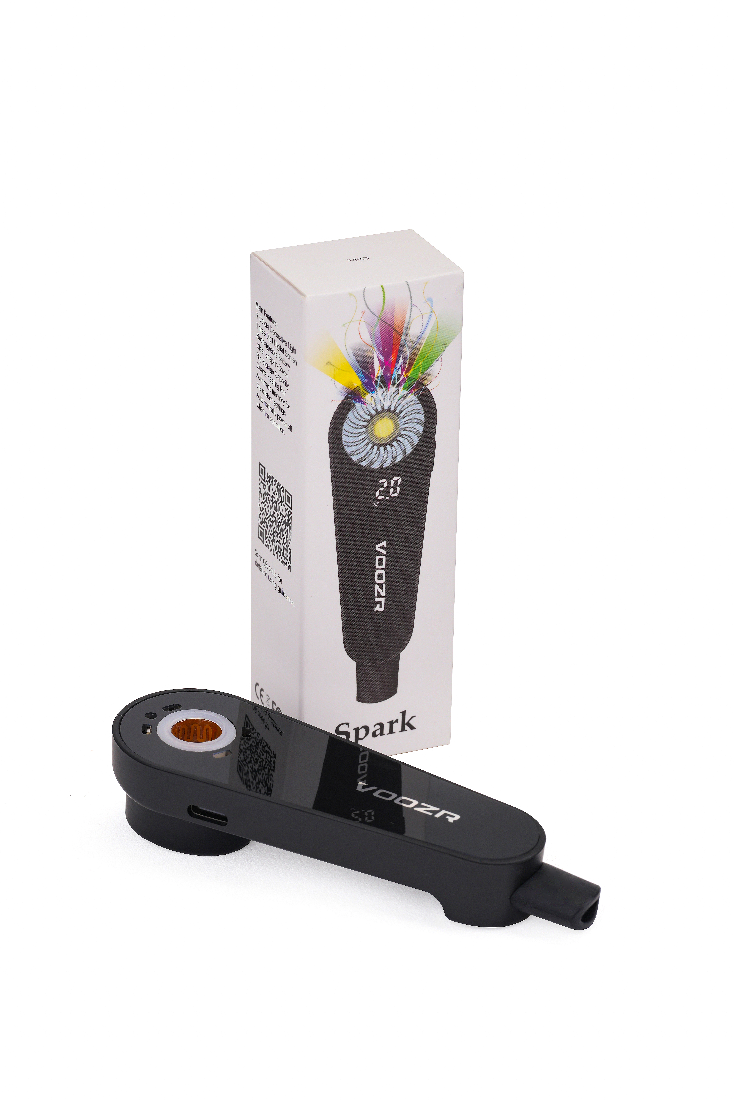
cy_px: 550
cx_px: 367
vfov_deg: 19.5
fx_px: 3211
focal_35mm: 105
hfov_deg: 13.0
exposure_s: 1/160
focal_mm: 105
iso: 125
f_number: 14
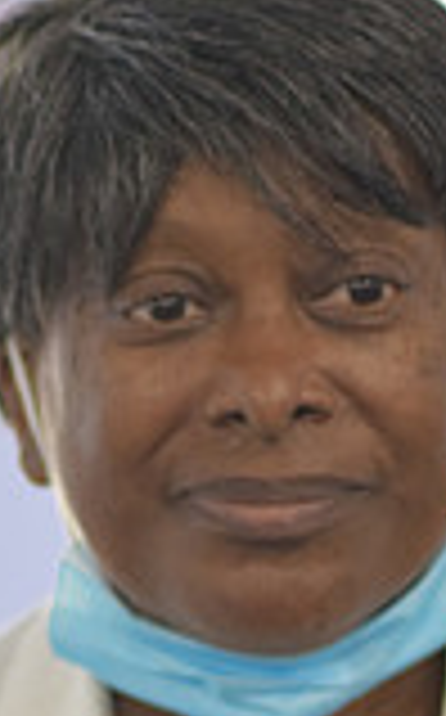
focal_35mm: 368
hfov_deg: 3.6
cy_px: 901
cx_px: 324
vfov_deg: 5.7
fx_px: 7185
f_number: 2.2
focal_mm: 85
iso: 1000
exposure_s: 1/200
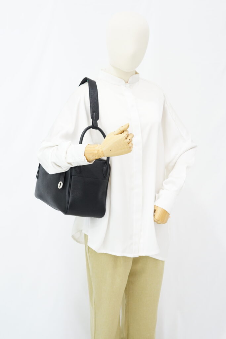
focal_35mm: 50
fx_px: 471
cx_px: 113
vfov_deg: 39.6
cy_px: 170
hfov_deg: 27.0
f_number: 6.3
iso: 640
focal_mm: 50
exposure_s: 1/6
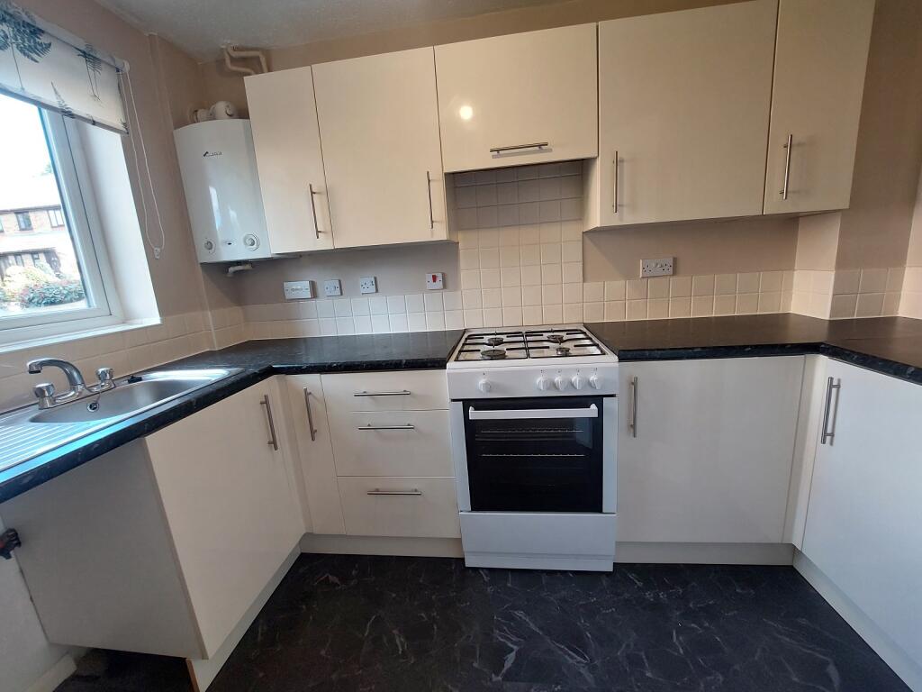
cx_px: 461
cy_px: 346
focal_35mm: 13
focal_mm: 1.74
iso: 100
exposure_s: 1/50
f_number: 2.2
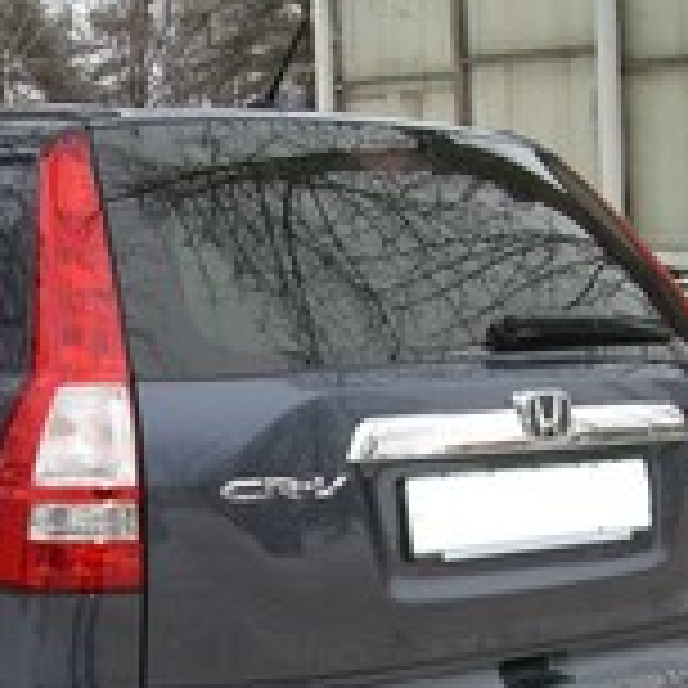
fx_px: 1731
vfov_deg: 22.1
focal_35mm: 77
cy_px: 576
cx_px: 175
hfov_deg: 22.3
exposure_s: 1/125
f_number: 2.7
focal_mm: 6.2
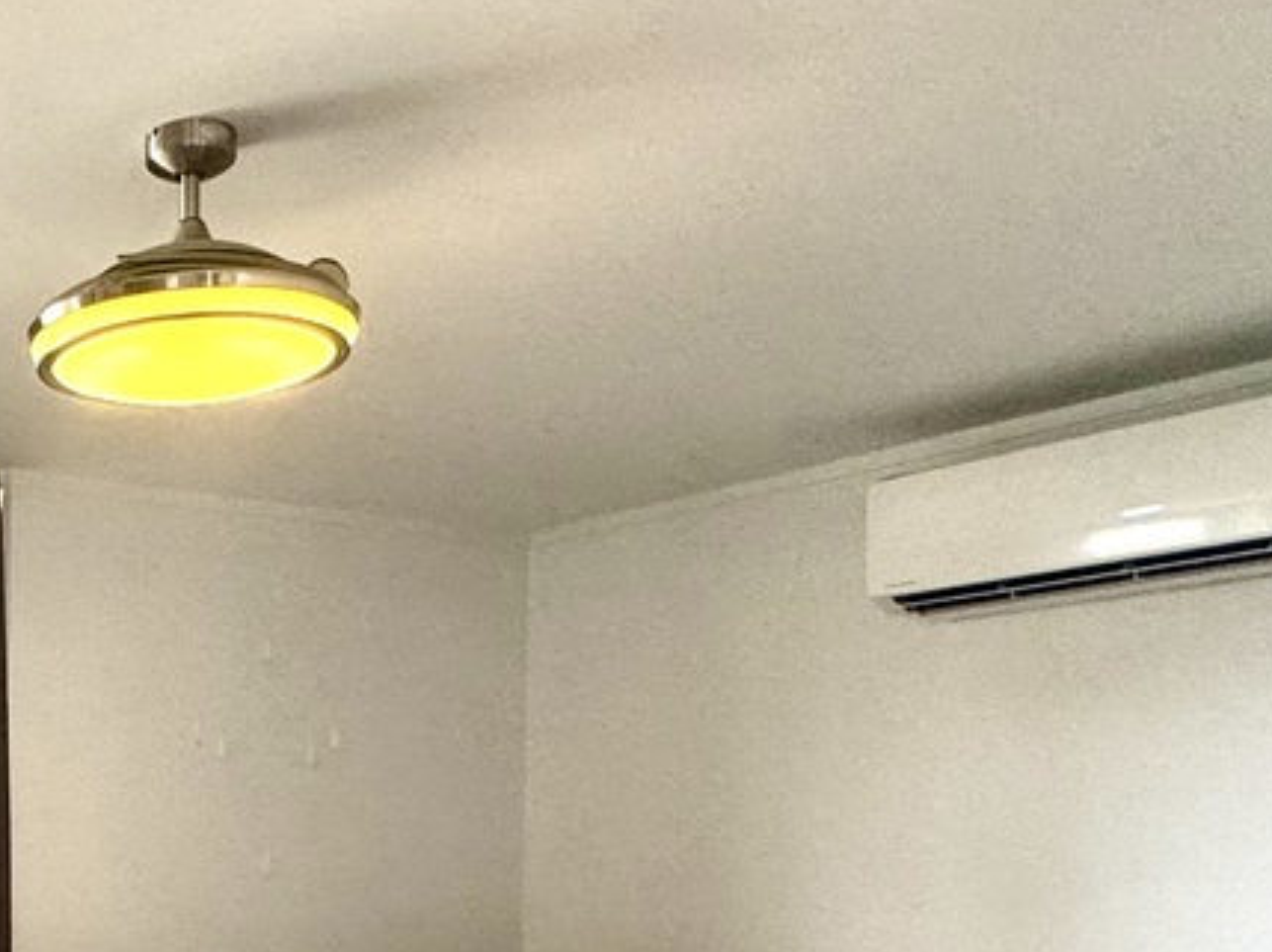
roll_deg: -0.2
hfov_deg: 33.7
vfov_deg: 28.0
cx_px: -139
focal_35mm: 49
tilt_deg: -1.0
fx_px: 1799
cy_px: 942
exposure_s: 1/100
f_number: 2.2
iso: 125
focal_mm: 2.22
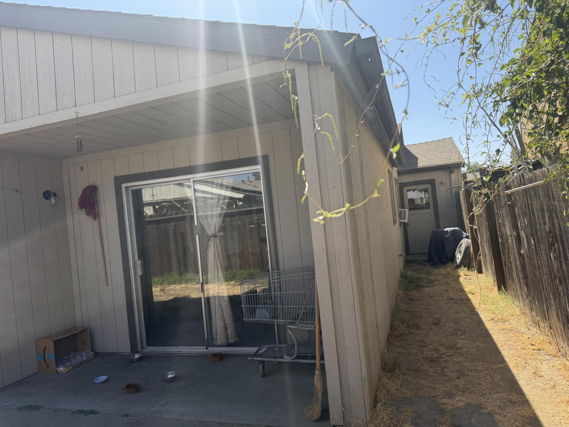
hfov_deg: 71.6
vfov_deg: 56.8
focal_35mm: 24
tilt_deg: +0.2
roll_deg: +5.8
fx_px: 394
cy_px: 214
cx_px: 284
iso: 100
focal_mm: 6.76
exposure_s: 1/2232
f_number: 1.78
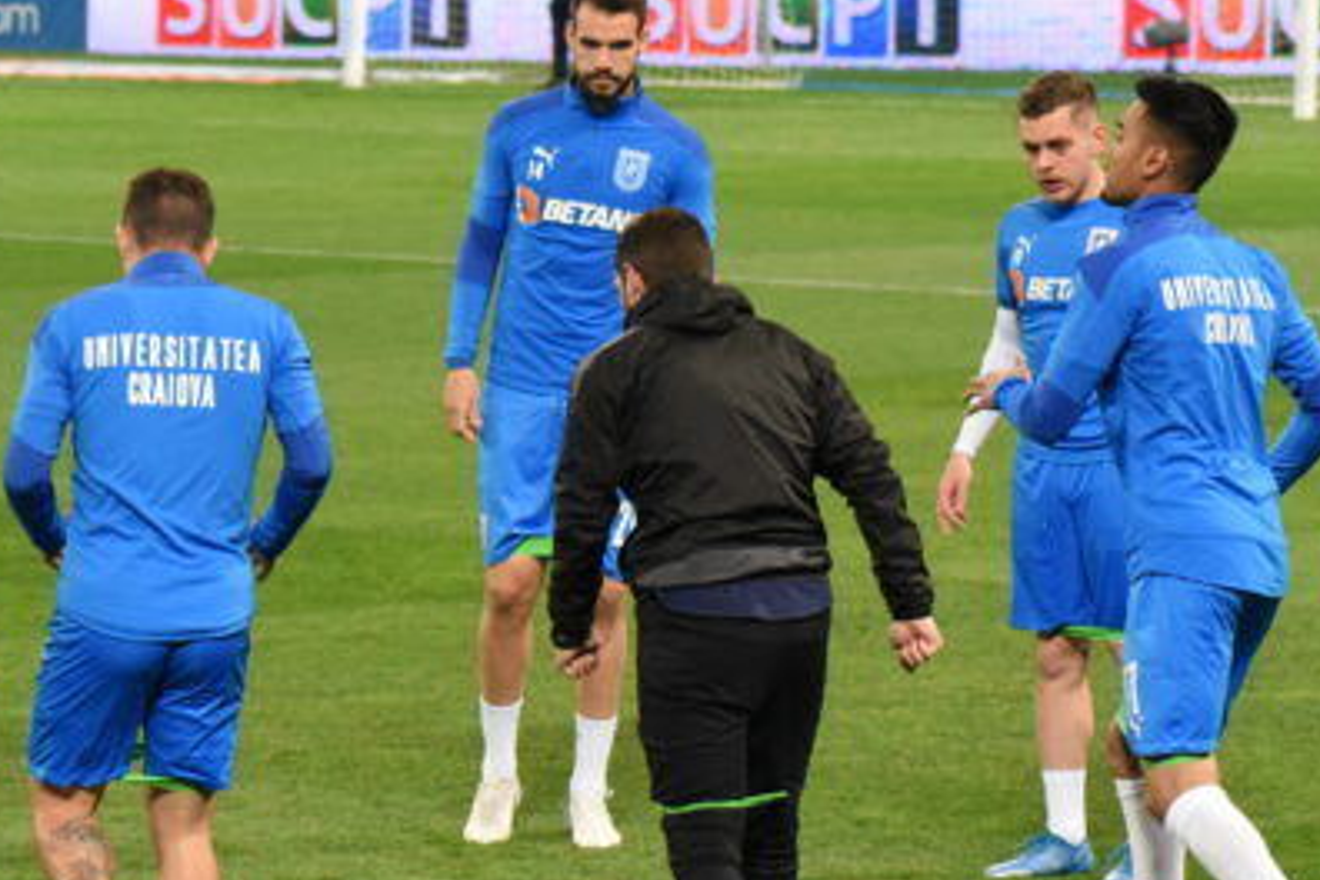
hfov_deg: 6.8
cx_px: 3
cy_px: 437
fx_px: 10999
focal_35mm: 300
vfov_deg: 4.6
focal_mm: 116
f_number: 6.3
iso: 5000
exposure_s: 1/640
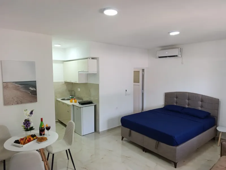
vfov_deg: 59.0
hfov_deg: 73.9
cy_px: 85
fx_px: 150
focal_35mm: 23
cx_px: 113
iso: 800
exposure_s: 1/100
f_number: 1.6
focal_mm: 6.14
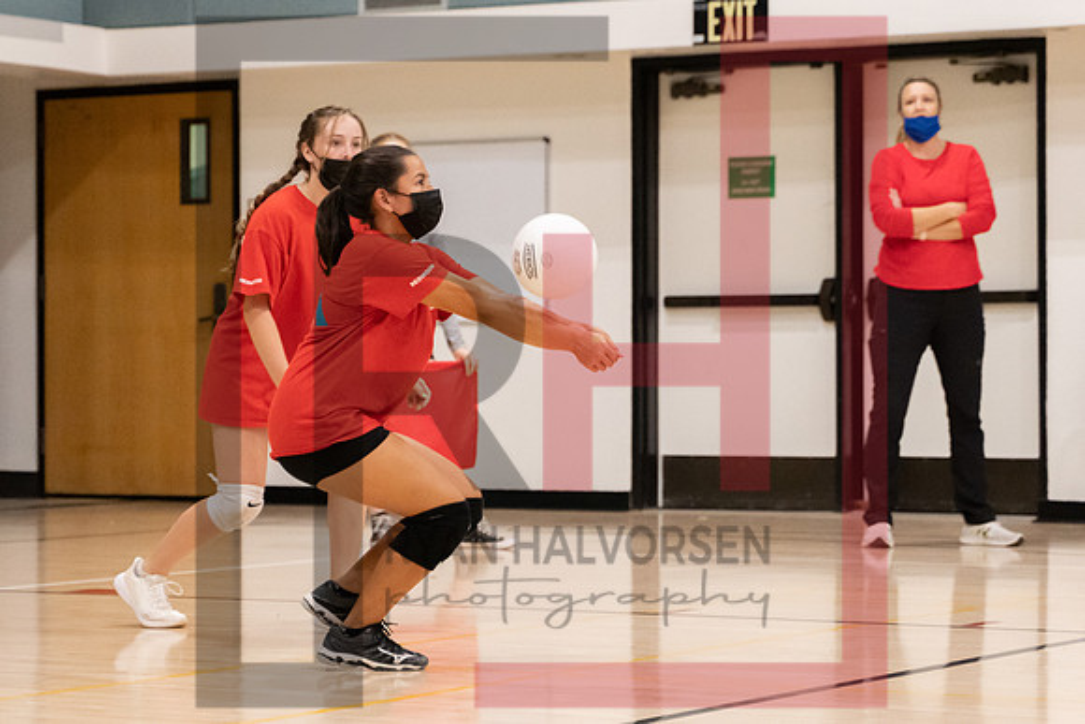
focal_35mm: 121
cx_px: 399
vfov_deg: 11.4
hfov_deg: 17.0
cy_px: 311
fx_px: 3635
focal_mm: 75
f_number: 2.8
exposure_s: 1/1600
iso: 5000
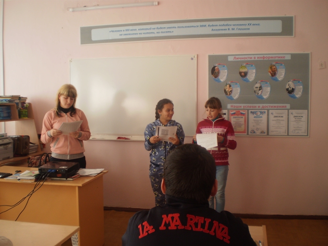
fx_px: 341
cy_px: 123
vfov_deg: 39.7
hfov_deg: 51.4
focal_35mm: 36
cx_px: 164
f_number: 3.1
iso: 64
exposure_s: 1/60
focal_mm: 6.3
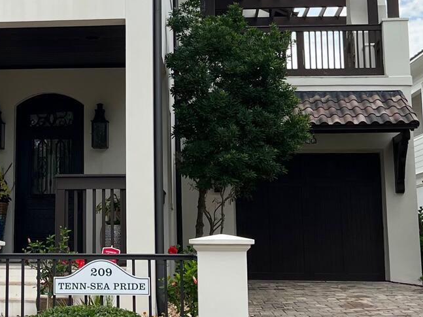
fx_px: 990
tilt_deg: +10.6
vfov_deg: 18.1
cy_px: 70
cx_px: 74
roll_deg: +0.4
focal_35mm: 81
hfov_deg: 23.7
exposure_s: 1/3356
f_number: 1.5
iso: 50
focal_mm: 5.7
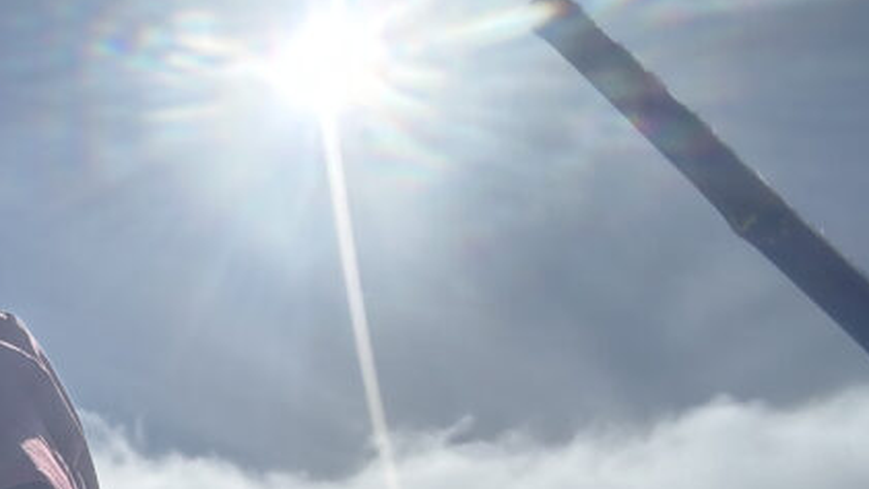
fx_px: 1406
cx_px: -132
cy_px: 716
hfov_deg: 30.1
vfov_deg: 17.8
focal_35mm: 61
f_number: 1.9
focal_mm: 2.69
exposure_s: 1/4854
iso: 25
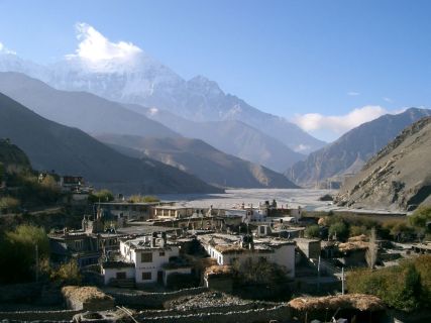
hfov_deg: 47.9
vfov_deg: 36.8
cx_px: 216
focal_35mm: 39
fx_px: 485
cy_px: 162
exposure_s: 1/640
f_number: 4.8
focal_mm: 8
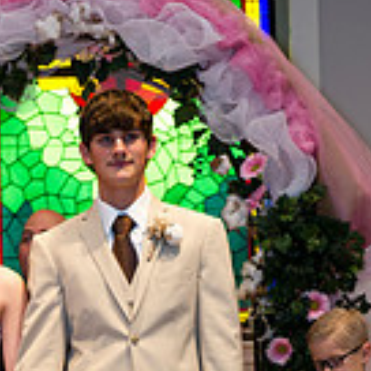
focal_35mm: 197
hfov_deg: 8.9
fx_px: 2389
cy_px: 548
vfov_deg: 8.7
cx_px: 110
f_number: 5.6
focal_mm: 70
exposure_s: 1/160
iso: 1600
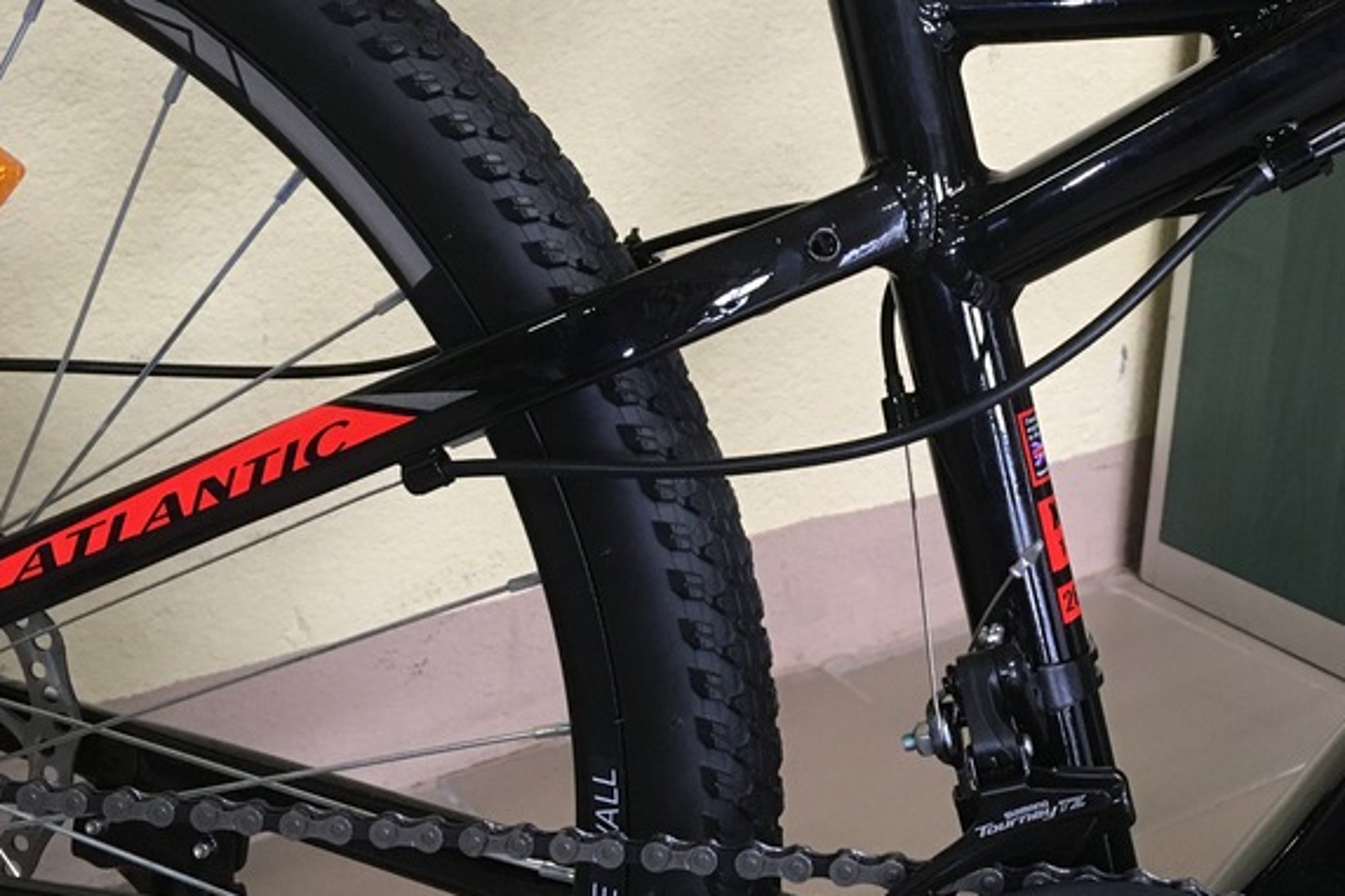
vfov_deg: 25.0
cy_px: 336
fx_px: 2017
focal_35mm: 54
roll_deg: -4.0
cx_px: 856
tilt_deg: -19.3
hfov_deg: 36.6
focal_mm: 4.15
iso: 160
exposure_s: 1/33
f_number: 2.2
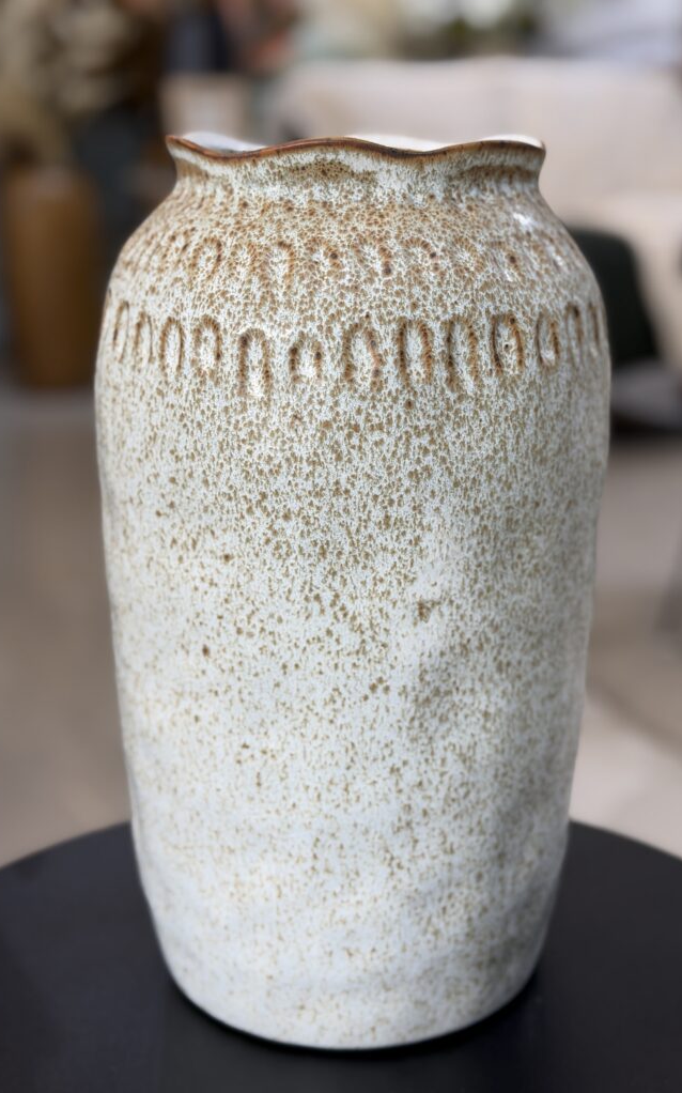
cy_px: 546
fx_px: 1518
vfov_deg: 39.6
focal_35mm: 51
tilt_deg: -15.4
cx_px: 379
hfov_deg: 25.3
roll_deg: -0.4
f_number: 1.78
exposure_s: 1/60
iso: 50
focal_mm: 6.76
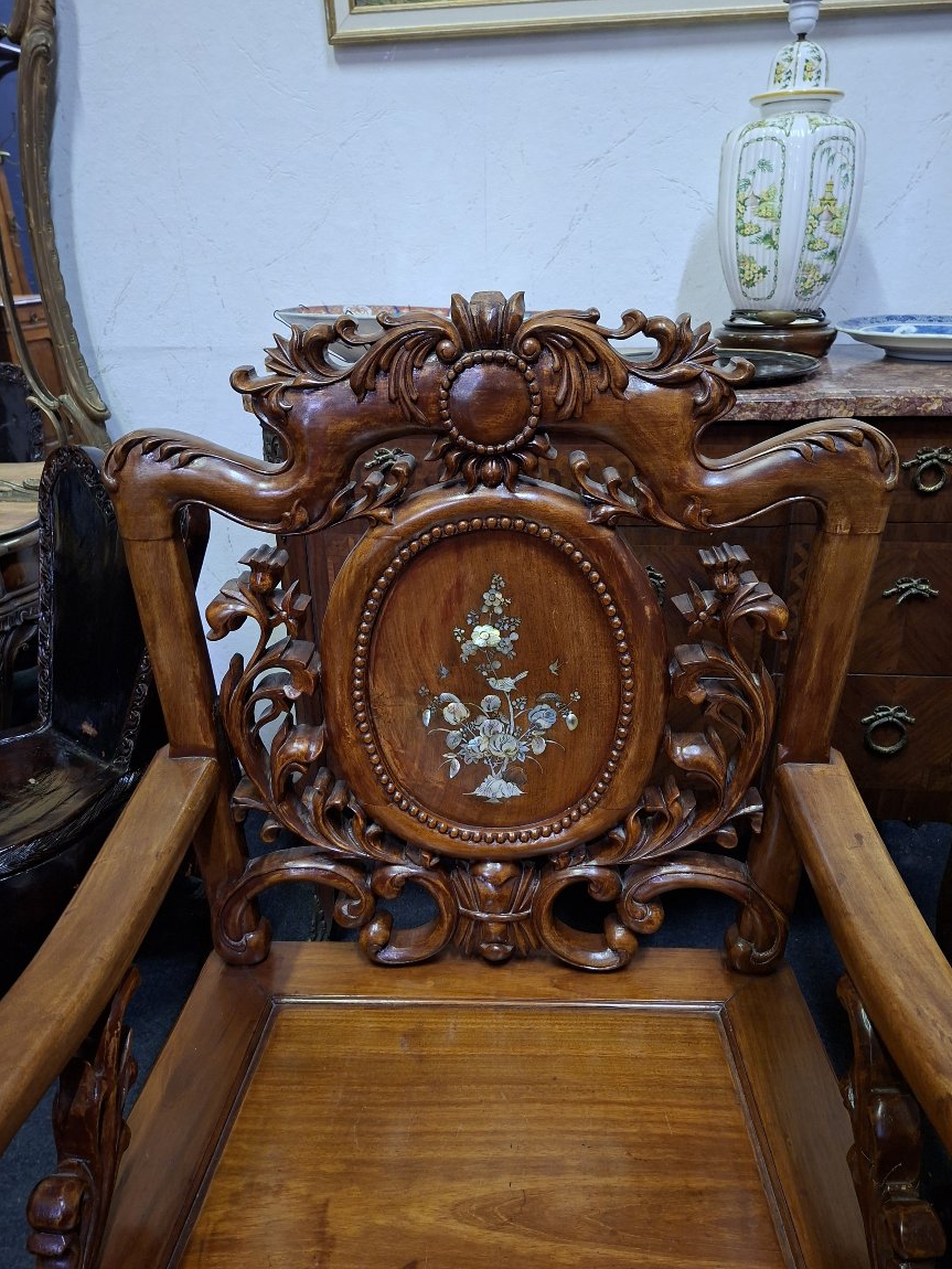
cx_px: 495
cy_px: 633
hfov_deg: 56.8
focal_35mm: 24
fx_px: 880
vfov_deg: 71.6
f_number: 1.8
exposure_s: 1/25
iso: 400
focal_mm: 5.54
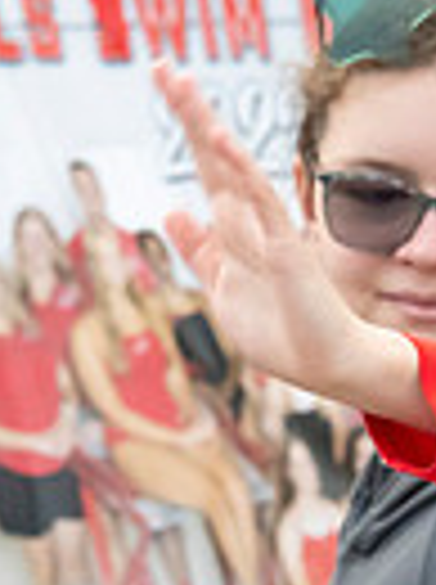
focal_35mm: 730
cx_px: 355
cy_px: 578
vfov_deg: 2.7
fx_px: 12300
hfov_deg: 2.0
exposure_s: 1/400
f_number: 11
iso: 3200
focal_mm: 170
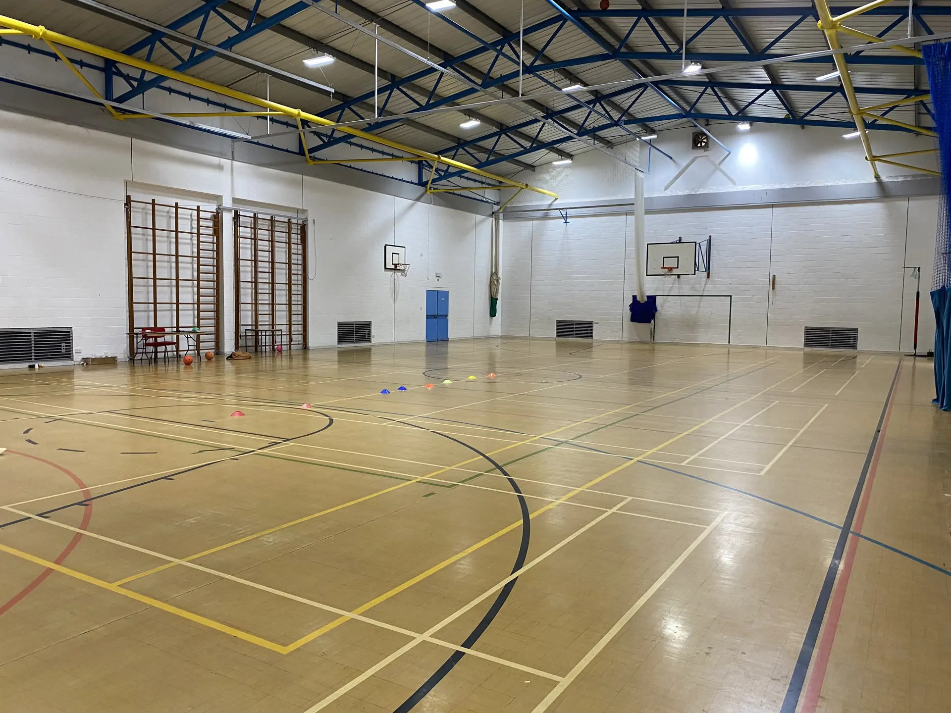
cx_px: 476
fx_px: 714
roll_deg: -0.8
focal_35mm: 26
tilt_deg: -5.1
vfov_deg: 53.1
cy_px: 356
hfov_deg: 67.3
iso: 80
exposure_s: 1/50
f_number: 1.8
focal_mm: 4.25
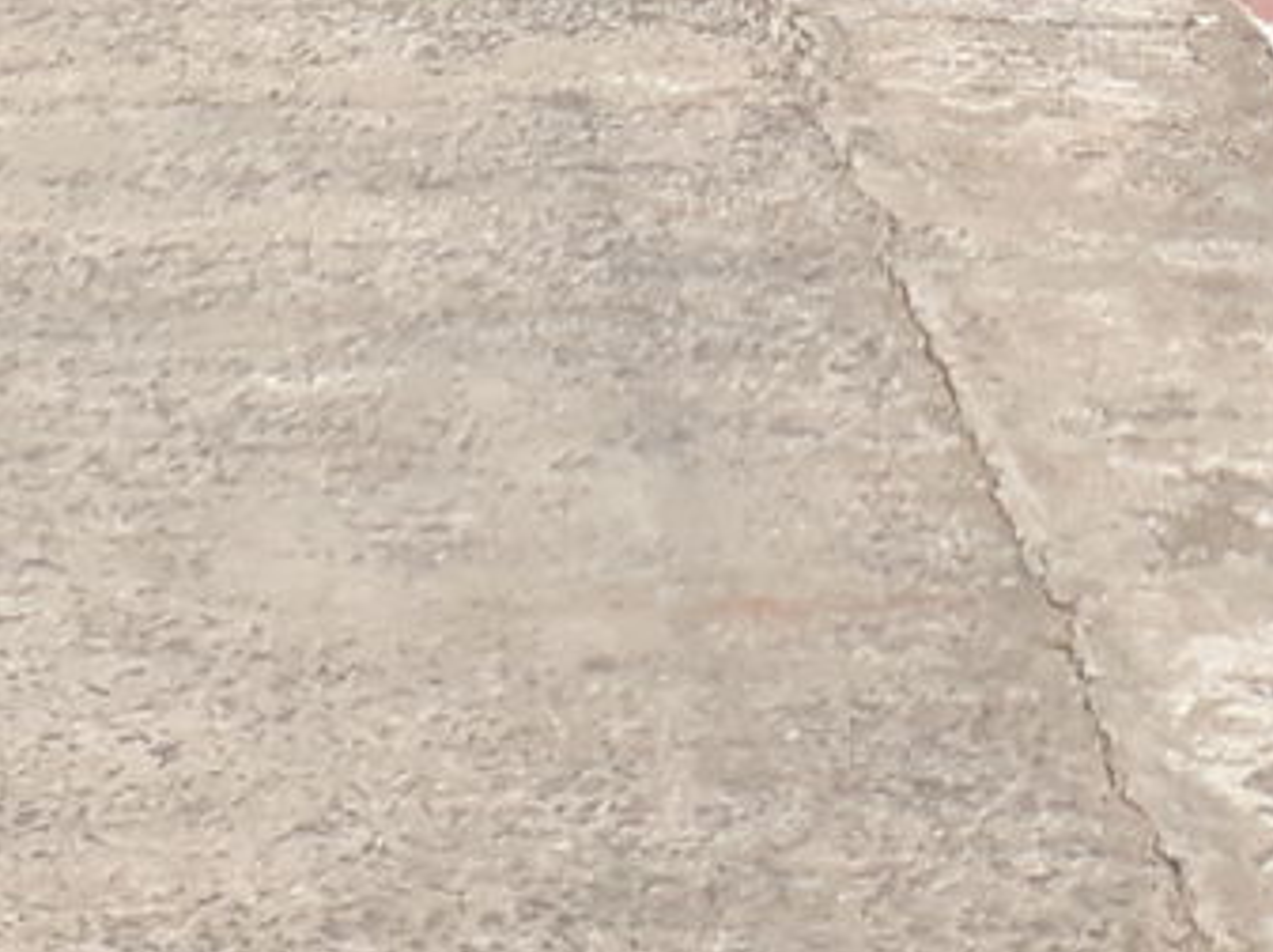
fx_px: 5657
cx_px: 956
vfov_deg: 8.5
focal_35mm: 154
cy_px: -1587
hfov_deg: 12.8
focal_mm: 3.6
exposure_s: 1/944
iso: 40
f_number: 1.9
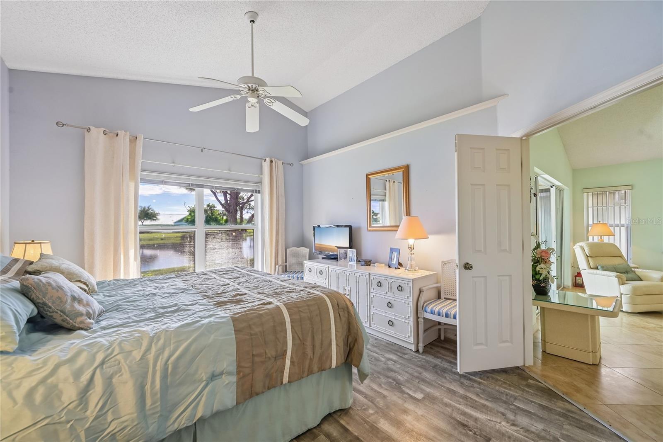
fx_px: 258
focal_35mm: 14
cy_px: 221
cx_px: 332
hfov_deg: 104.3
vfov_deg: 81.2
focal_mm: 14
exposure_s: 1/80
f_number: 8
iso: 400
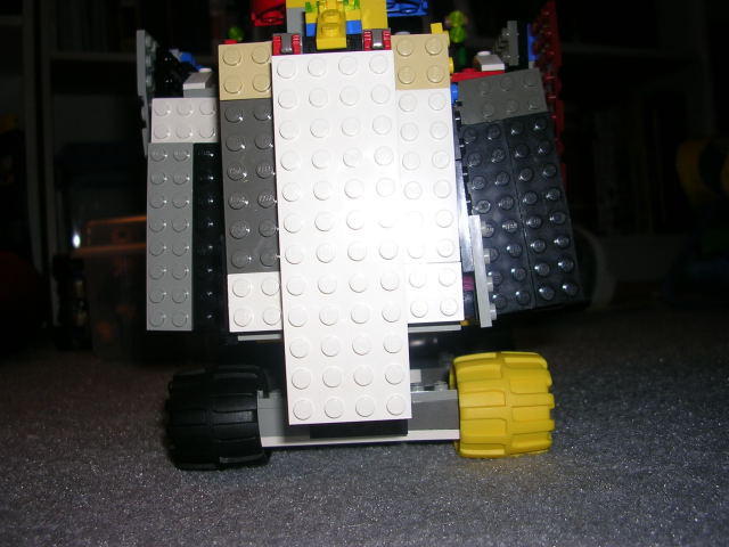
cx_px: 364
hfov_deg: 49.0
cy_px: 274
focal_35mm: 38
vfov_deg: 37.7
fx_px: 800
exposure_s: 1/60.1
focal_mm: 5.8
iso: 50
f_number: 2.8
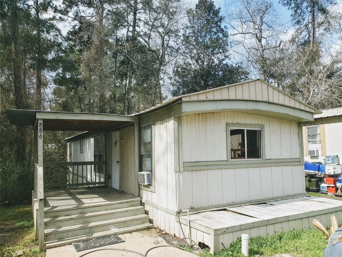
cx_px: 171
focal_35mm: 26
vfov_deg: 53.1
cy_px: 128
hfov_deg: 67.3
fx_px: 257
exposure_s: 1/1063
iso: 50
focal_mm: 4.3
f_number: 2.4
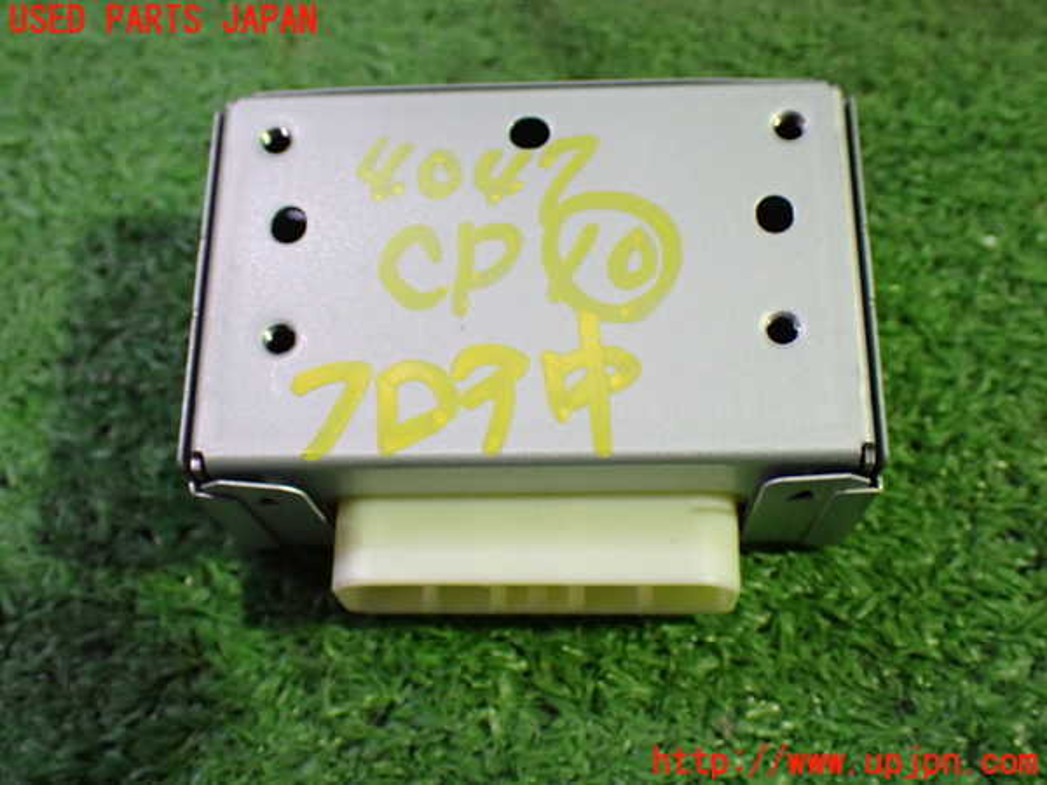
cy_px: 392
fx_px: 1331
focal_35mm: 44
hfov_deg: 42.9
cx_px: 524
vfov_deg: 32.9
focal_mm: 7.84
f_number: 2.9
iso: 800
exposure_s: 1/50
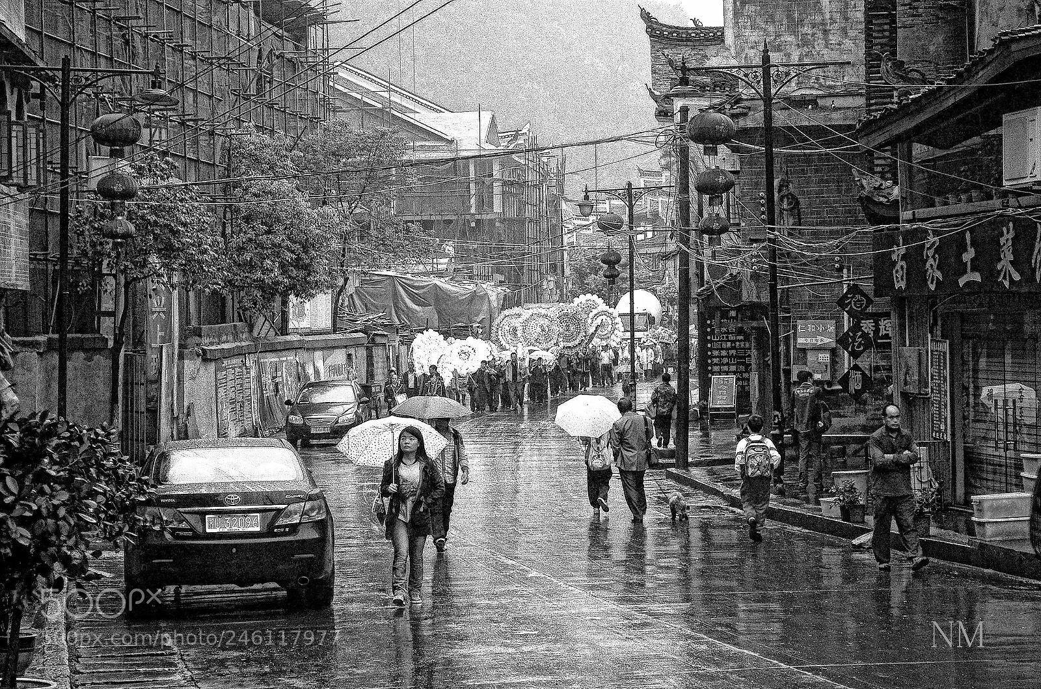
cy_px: 344
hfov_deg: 24.7
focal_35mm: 82
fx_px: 2380
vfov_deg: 16.5
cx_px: 520
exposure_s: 1/50
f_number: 5.6
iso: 400
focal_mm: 55
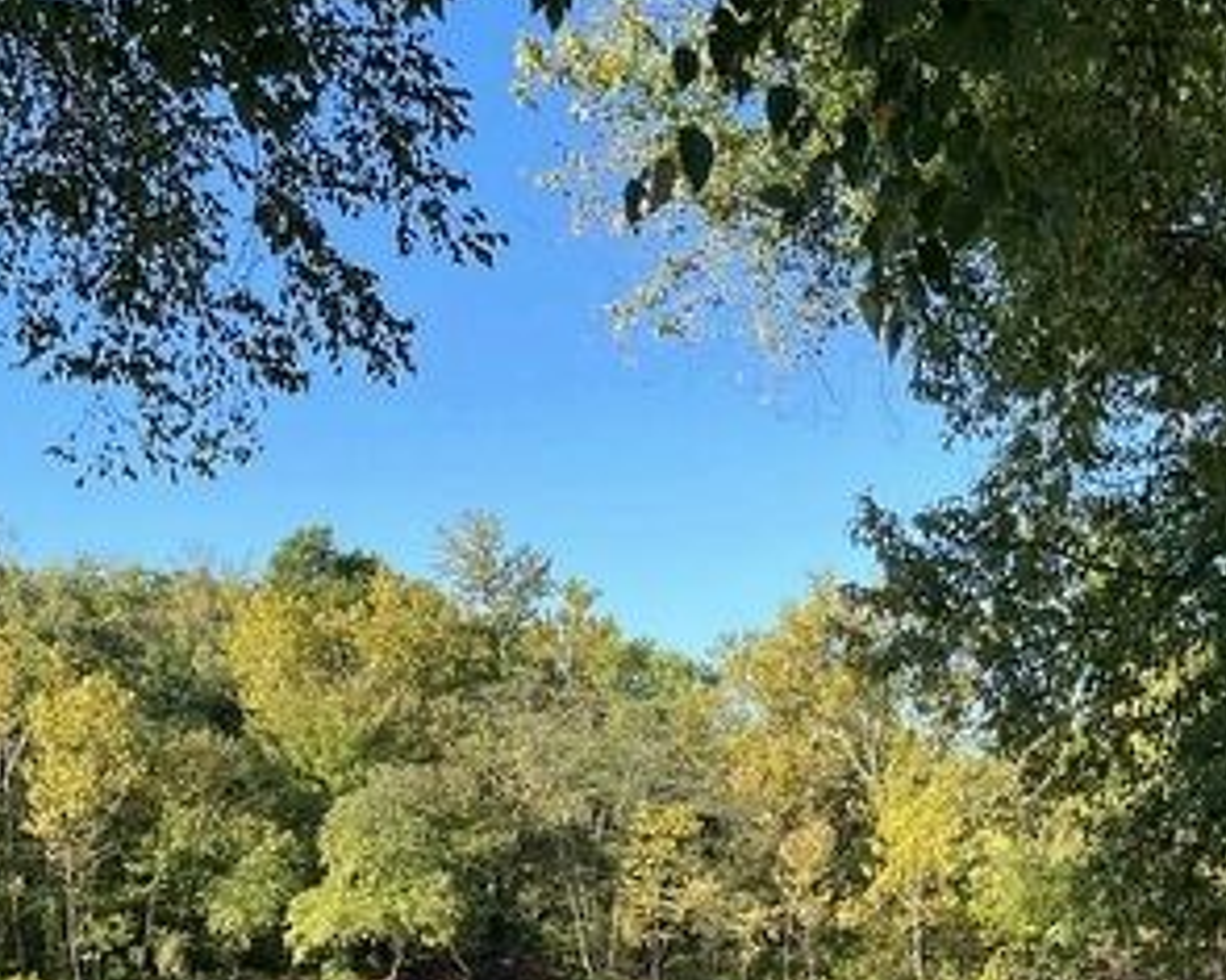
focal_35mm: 69
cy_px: 1222
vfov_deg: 20.5
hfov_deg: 27.3
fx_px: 2503
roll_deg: -0.6
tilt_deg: -4.6
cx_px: 876
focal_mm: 5.1
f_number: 1.6
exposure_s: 1/696
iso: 50
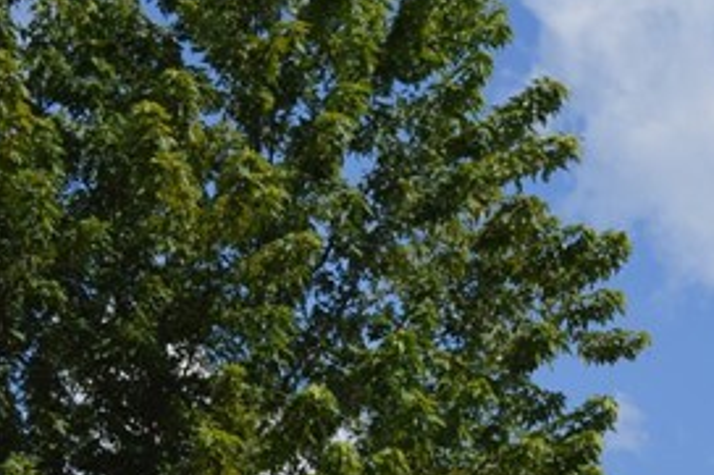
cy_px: 785
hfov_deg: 9.5
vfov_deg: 6.6
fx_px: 4043
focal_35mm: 204
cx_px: 1416
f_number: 9
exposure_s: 1/320
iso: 100
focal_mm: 34
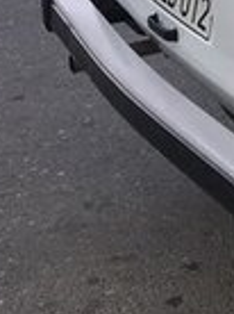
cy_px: -224
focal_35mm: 139
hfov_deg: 9.3
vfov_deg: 13.1
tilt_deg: -8.5
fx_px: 1257
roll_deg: -1.4
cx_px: 607
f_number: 2.2
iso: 25
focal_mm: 4.15
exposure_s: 1/281
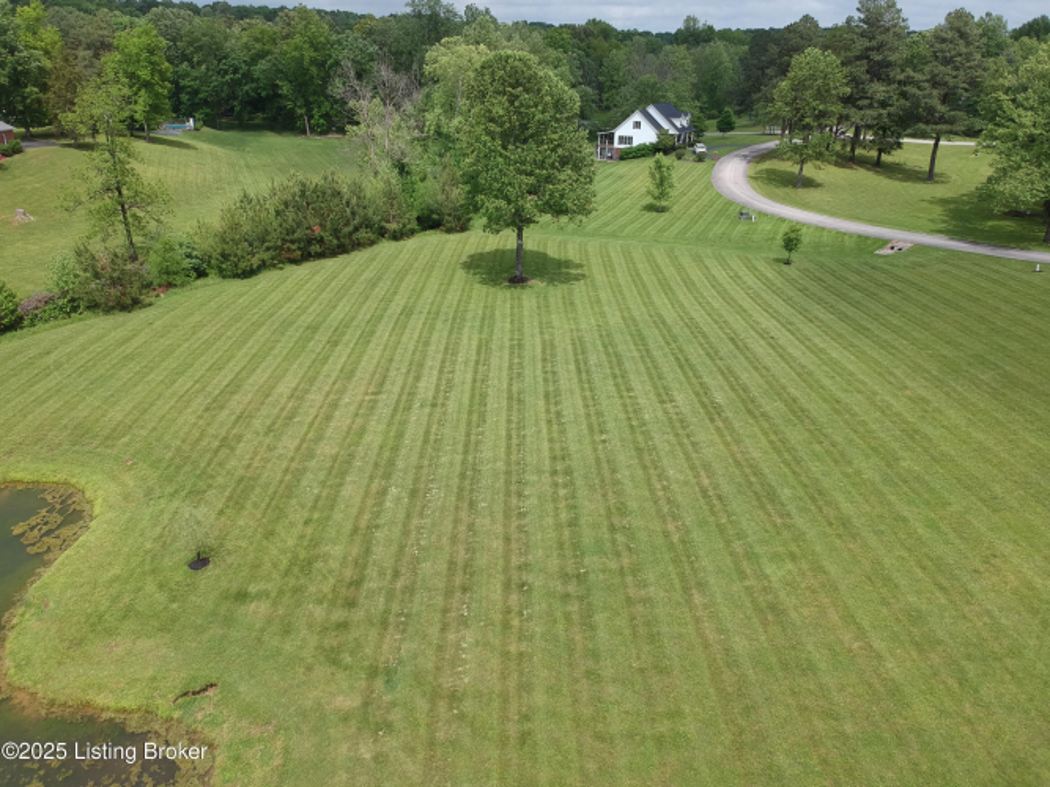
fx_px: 758
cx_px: 525
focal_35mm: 25
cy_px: 394
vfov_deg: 54.9
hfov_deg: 69.4
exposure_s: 1/1000
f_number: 2.6
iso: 100
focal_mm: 4.49
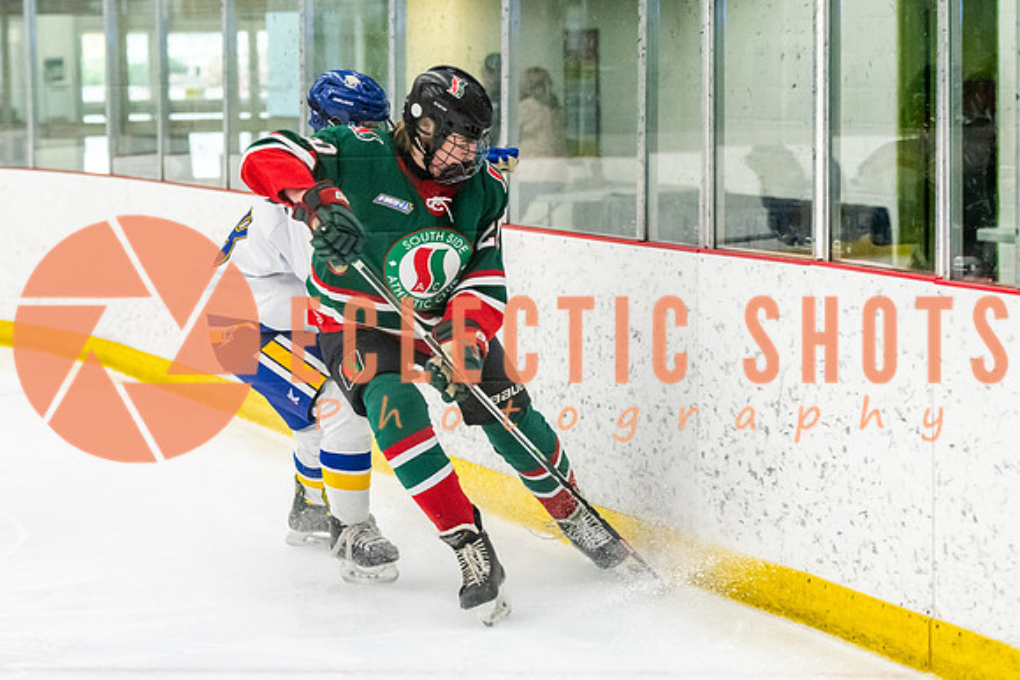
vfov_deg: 12.1
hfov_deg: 17.9
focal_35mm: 114
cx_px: 329
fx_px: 3222
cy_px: 340
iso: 4000
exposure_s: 1/800
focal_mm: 70
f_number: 2.8
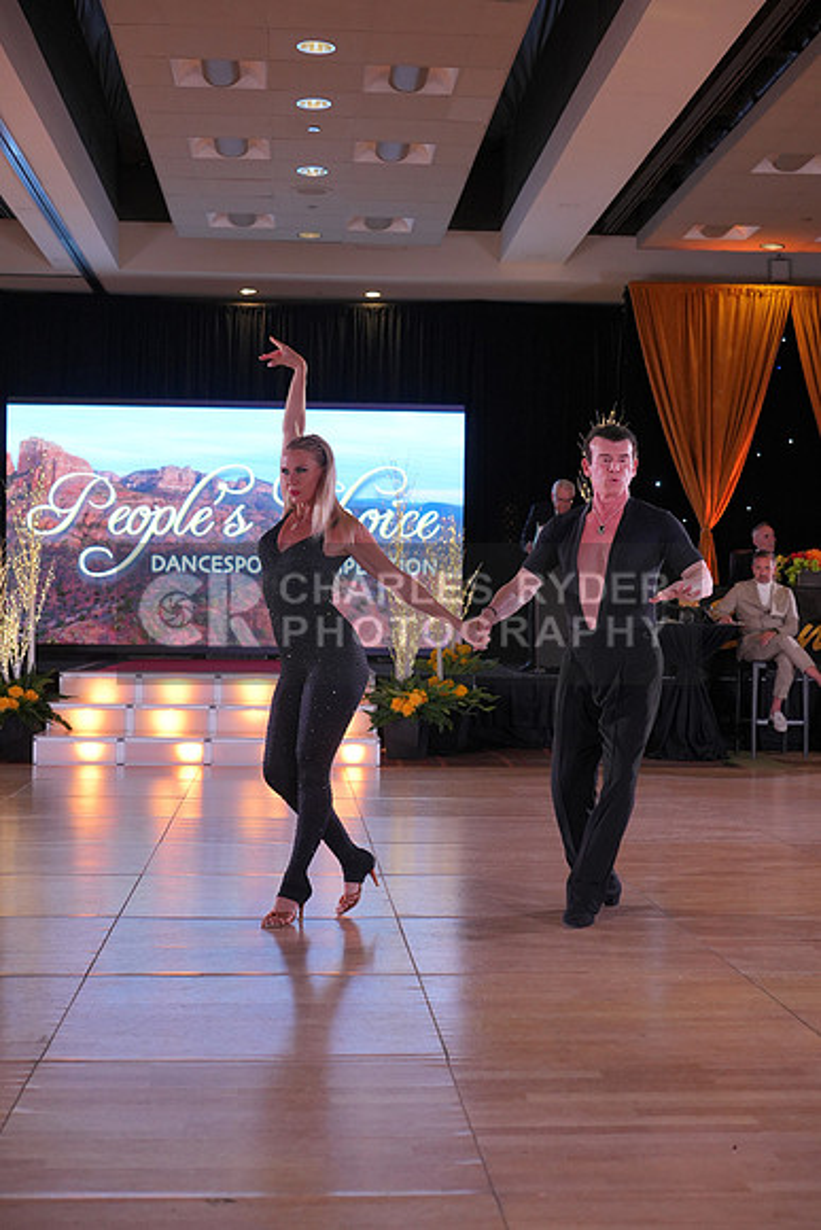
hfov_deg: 27.0
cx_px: 410
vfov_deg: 39.6
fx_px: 1709
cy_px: 615
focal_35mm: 50
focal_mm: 50
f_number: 4
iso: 1250
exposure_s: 1/400
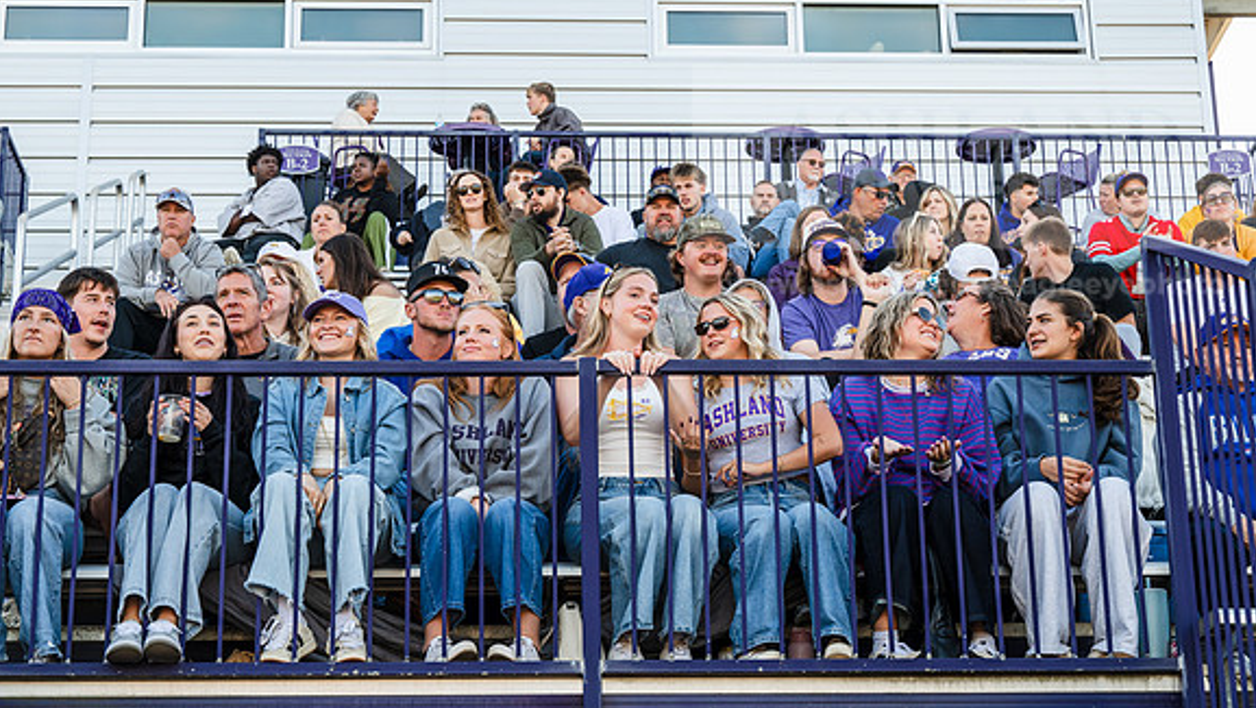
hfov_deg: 26.5
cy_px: 330
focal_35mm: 80
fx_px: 2665
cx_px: 627
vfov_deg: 15.1
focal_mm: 76
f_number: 8
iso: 640
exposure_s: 1/250
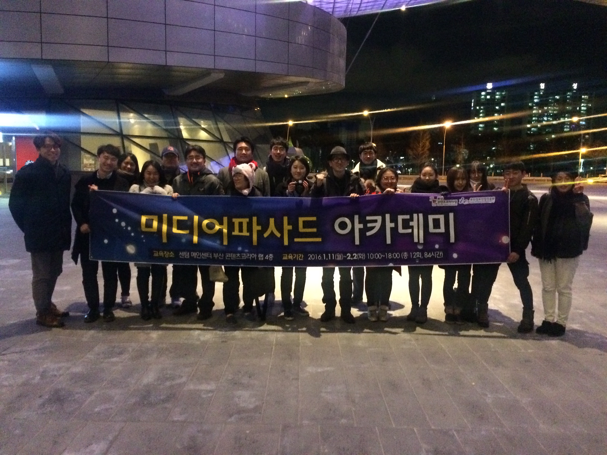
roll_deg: -1.3
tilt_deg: -8.0
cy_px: 228
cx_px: 304
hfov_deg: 61.7
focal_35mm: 29
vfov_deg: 48.2
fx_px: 509
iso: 640
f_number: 2.2
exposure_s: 1/15
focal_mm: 4.15
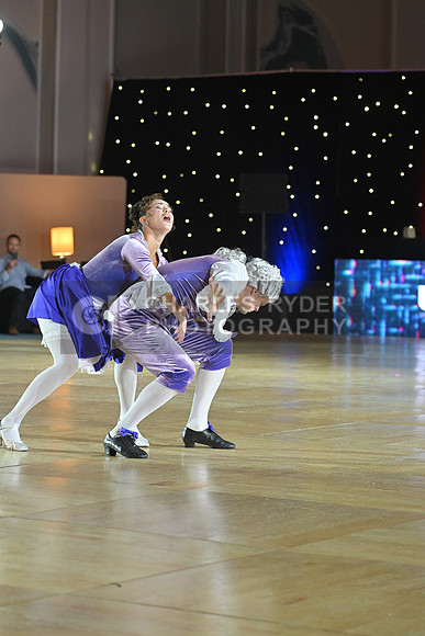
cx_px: 212
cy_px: 318
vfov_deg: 19.5
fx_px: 1858
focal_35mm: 105
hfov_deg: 13.0
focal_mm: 105
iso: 2000
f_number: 4
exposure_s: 1/250
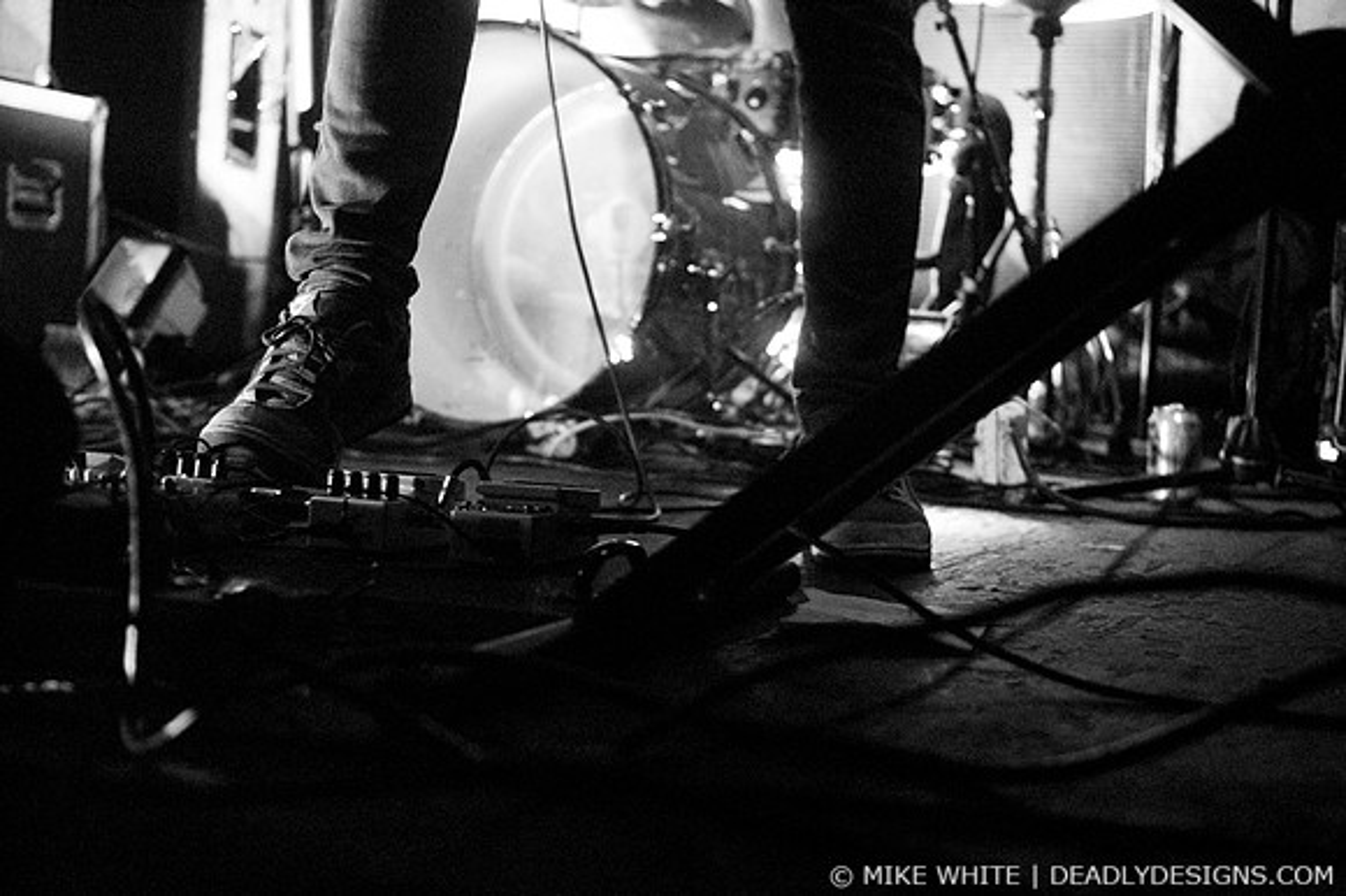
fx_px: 2242
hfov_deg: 33.4
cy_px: 448
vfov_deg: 22.6
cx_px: 673
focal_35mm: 60
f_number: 2.8
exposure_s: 1/50
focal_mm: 40
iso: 1600
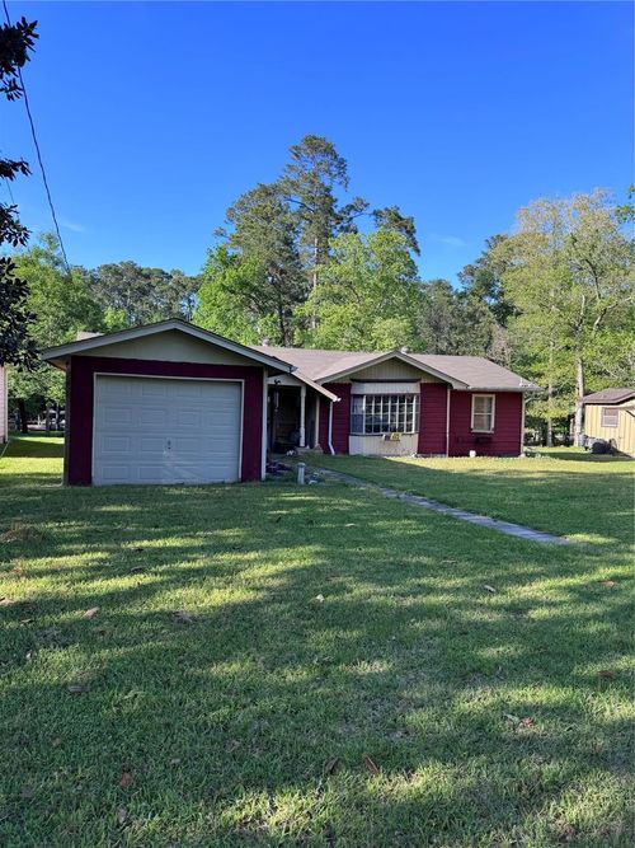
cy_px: 424
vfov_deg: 71.6
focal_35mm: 24
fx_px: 587
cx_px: 318
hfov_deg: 56.8
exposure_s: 1/1456
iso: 80
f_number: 1.78
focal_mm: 6.76
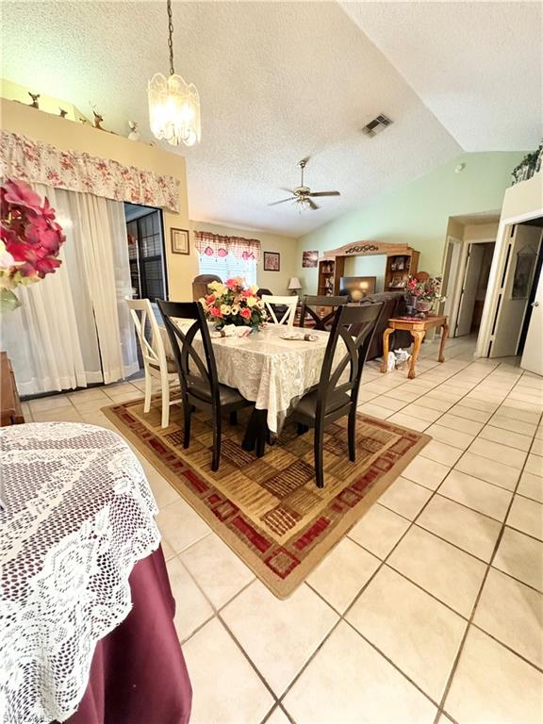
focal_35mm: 14
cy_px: 362
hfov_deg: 85.7
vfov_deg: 102.1
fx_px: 293
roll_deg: -0.7
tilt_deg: -14.5
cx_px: 272
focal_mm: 2.22
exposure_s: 1/40
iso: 1000
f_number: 2.2
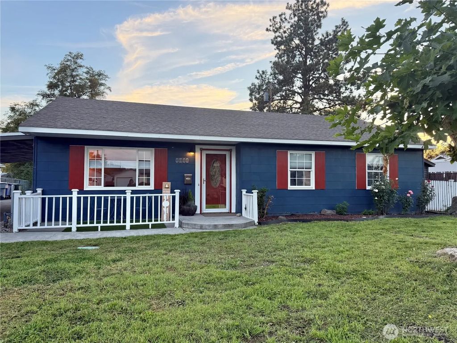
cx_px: 228
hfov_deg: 71.6
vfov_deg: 56.8
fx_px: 317
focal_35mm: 24
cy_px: 172
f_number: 1.78
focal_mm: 6.76
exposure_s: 1/243
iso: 125
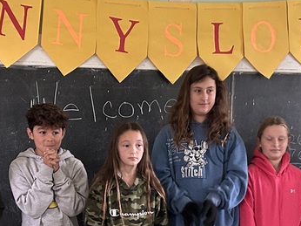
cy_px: 220
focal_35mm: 77
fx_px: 669
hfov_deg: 25.3
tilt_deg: -9.0
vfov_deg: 18.7
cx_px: 132
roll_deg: -0.2
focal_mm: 5.7
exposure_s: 1/31
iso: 640
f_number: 1.5
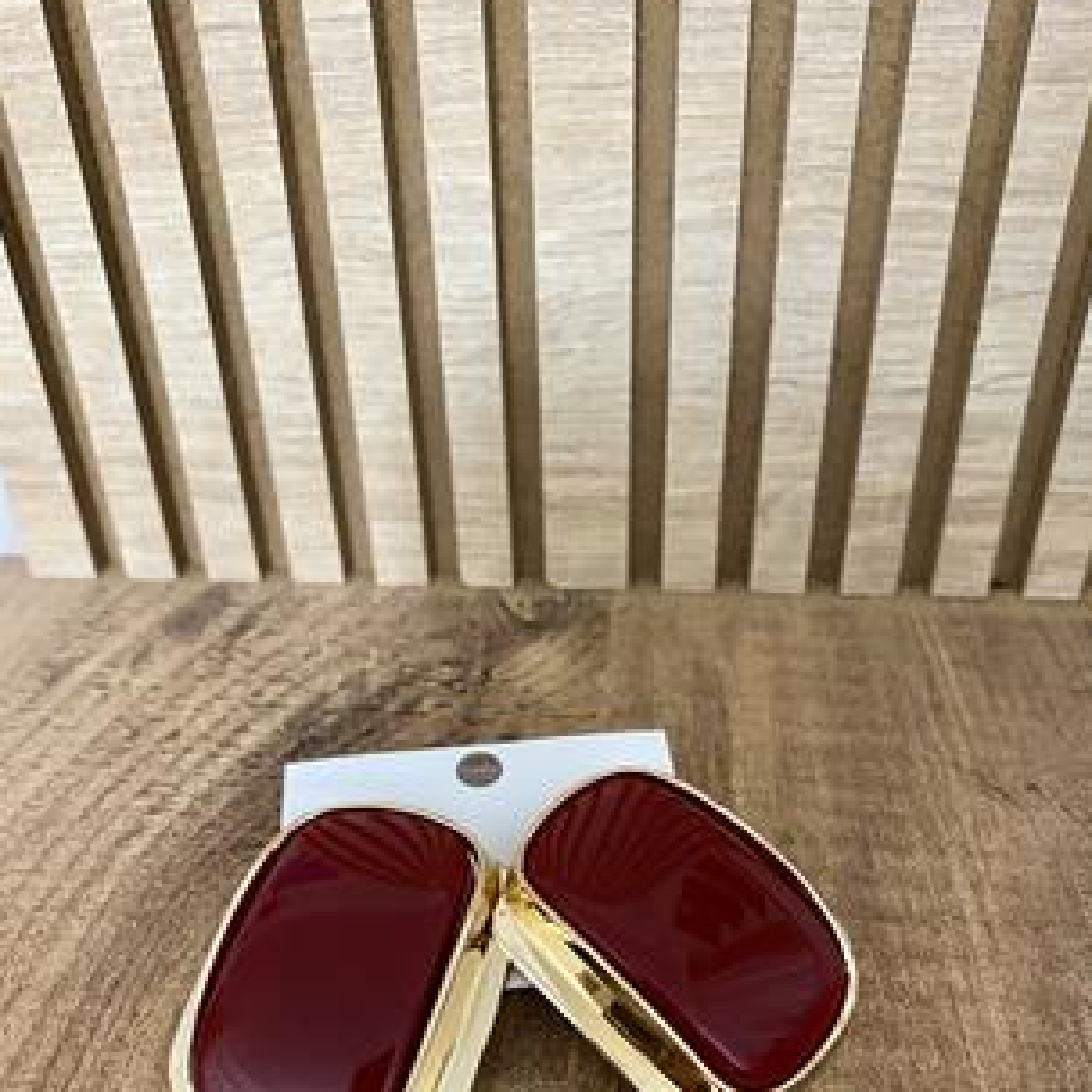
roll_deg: +1.7
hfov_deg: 54.0
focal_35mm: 30
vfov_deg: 53.4
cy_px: 688
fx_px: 1071
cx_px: 550
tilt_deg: -41.7
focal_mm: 4.25
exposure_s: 1/25
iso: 500
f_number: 1.8
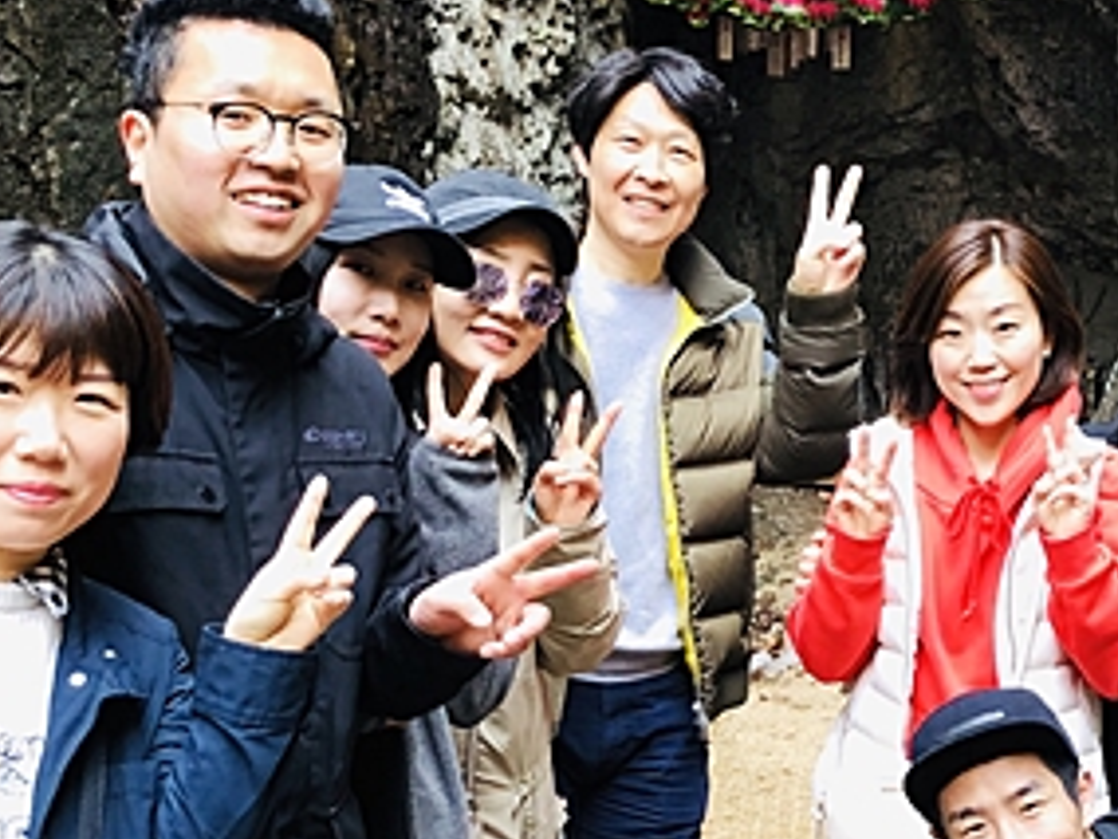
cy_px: 540
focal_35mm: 79
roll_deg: -1.8
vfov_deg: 18.6
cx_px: 819
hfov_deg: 24.5
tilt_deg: -5.9
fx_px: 2551
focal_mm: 4
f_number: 1.8
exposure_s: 1/30
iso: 32
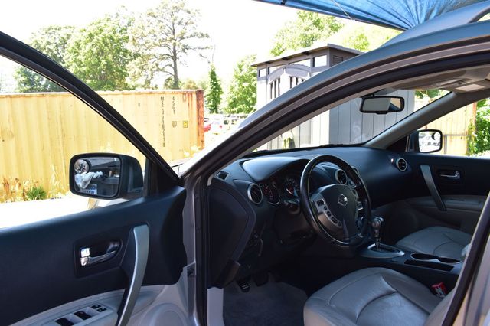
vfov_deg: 47.9
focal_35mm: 27
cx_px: 245
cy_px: 163
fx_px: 367
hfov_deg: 67.4
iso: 400
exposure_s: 1/60
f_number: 8
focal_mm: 18
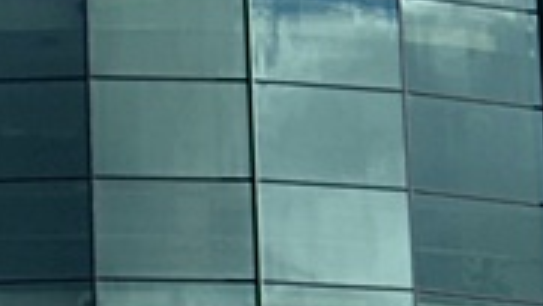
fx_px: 1801
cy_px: 621
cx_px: 222
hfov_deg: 17.1
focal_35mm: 125
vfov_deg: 9.1
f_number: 9
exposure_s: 1/200
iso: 100
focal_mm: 18
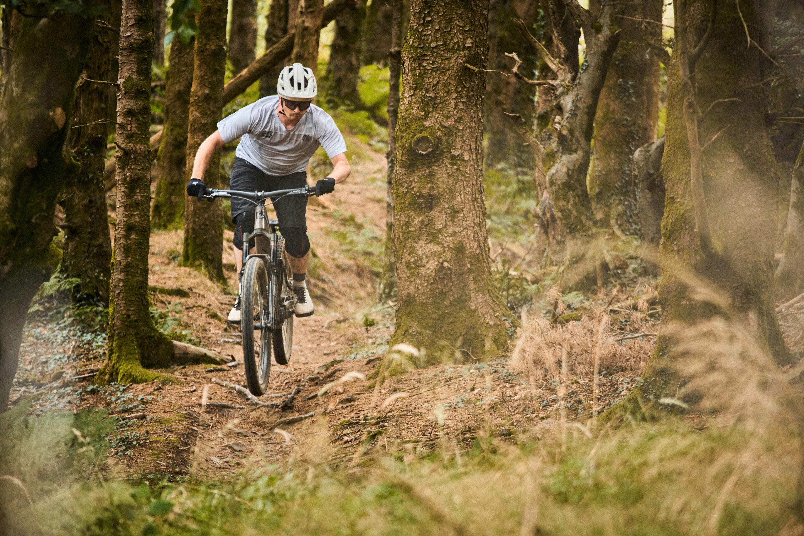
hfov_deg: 10.3
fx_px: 4467
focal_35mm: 200
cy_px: 268
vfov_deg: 6.9
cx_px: 402
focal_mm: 200
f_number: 4
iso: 2500
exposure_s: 1/500
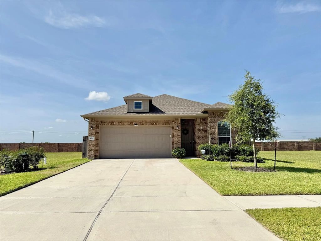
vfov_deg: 56.8
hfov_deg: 71.6
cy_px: 120
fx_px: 223
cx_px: 160
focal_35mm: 24
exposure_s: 1/9091
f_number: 1.78
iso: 80
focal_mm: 6.76
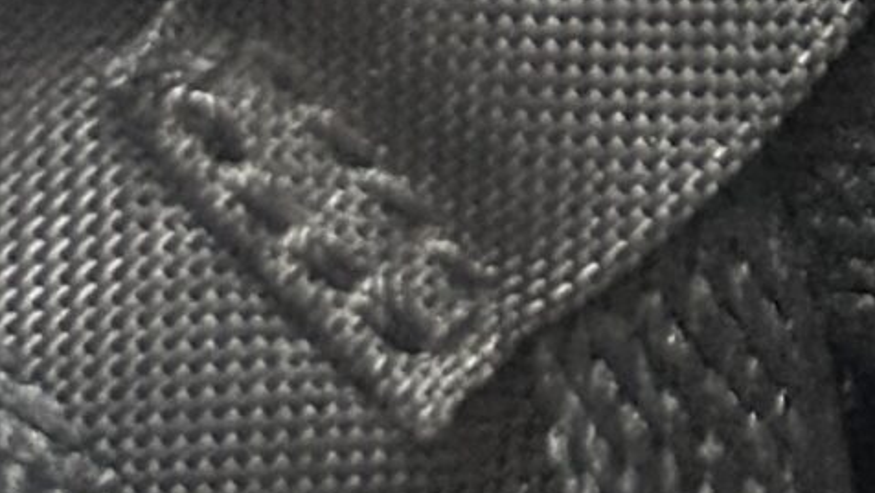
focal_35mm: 281
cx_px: 1675
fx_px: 6521
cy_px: -1041
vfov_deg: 4.2
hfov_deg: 7.4
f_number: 1.78
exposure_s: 1/23
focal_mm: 6.86
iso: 640
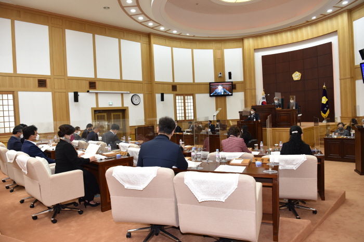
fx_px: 243
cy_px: 121
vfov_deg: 53.1
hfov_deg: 73.8
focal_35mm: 24
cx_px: 182
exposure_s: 1/80
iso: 800
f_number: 4.5
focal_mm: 24
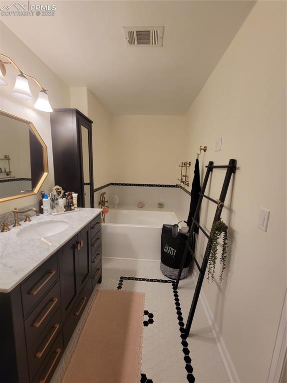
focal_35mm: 13
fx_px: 144
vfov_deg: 106.2
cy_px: 192
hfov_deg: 89.9
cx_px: 144
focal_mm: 2.2
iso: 125
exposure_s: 1/59
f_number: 2.2
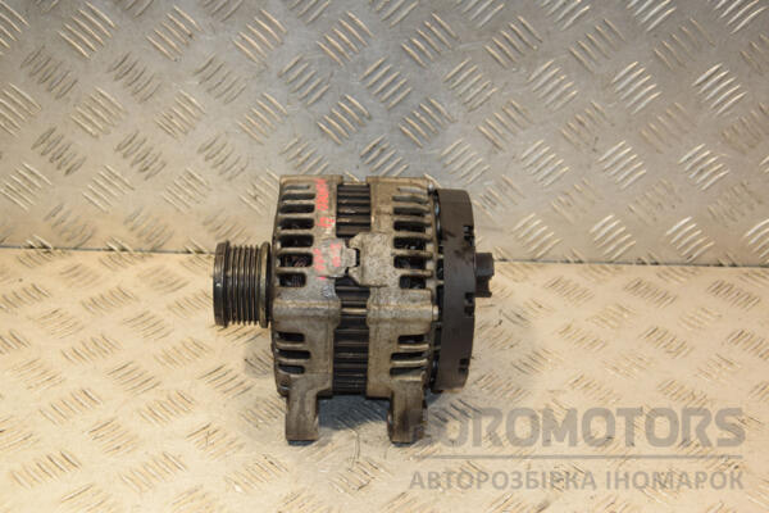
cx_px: 384
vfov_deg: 23.8
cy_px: 256
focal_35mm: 57
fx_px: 1217
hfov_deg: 35.1
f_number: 5.6
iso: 800
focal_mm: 38
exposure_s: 1/200
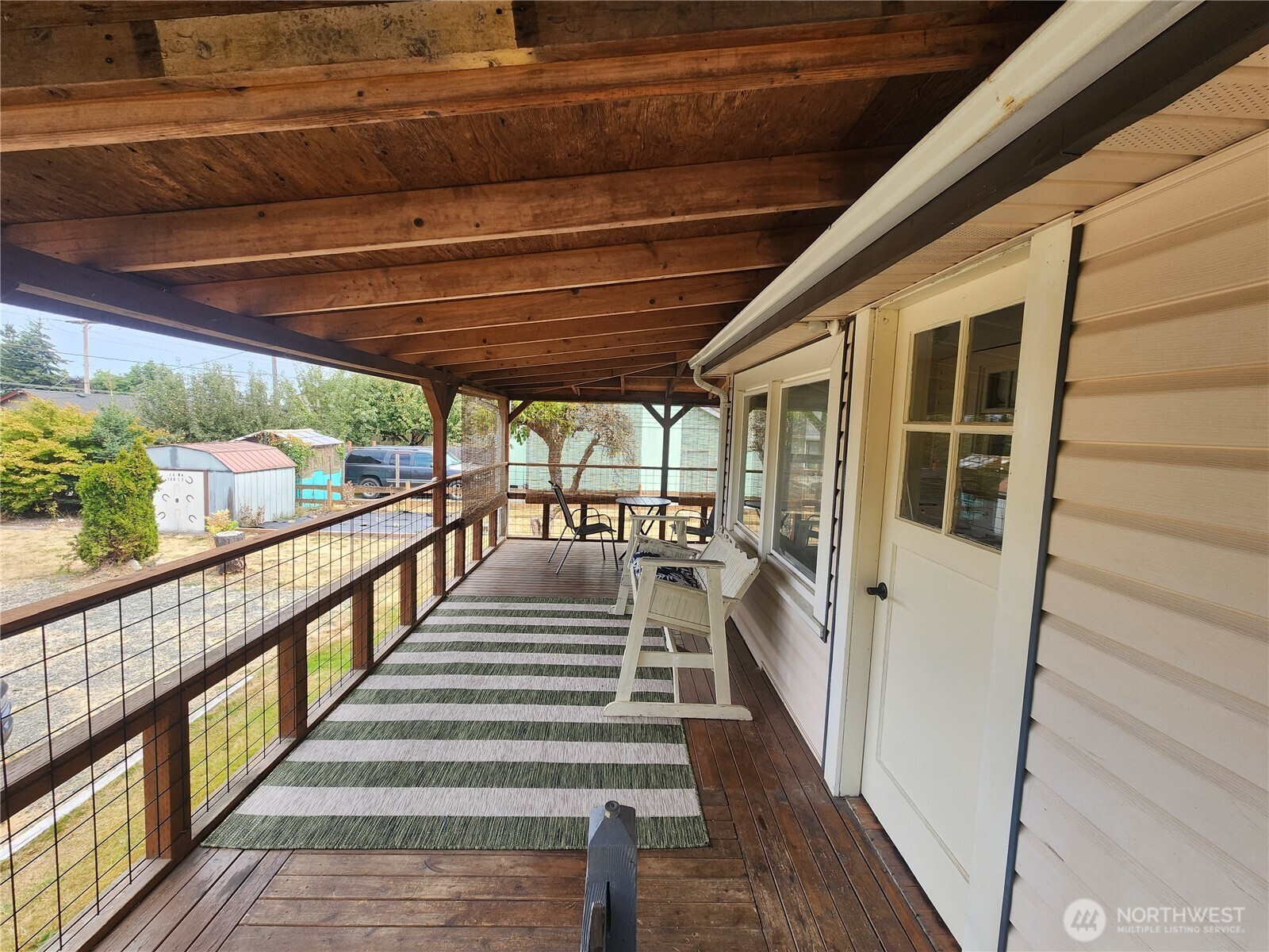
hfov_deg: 106.2
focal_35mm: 13
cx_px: 634
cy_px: 476
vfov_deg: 89.9
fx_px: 477
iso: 50
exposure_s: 1/254
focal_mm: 2.2
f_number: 2.2
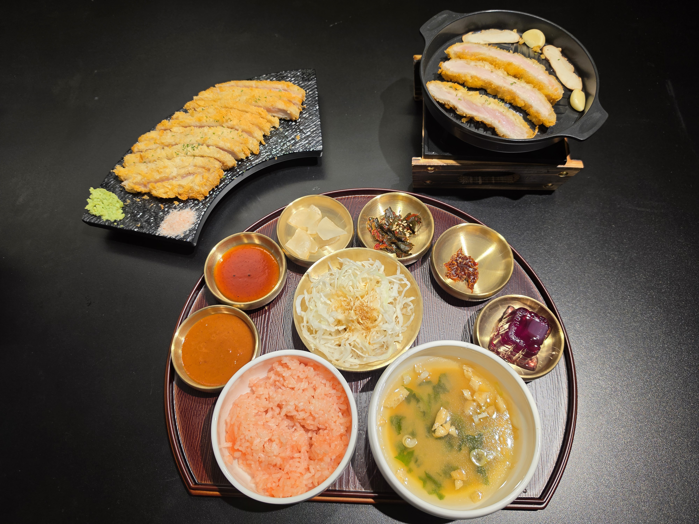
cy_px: 262
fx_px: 464
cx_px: 350
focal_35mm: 23
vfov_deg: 58.9
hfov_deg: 73.9
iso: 64
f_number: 1.4
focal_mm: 6.5
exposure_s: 1/120
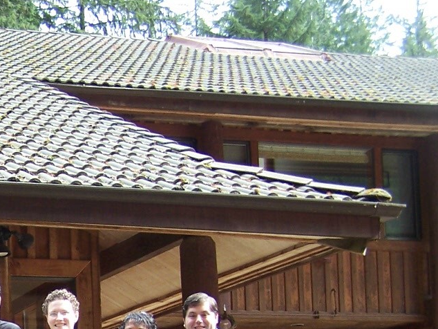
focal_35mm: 93
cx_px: -75
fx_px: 1177
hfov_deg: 19.9
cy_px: 400
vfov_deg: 15.3
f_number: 2.8
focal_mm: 6.3
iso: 80
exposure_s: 1/90
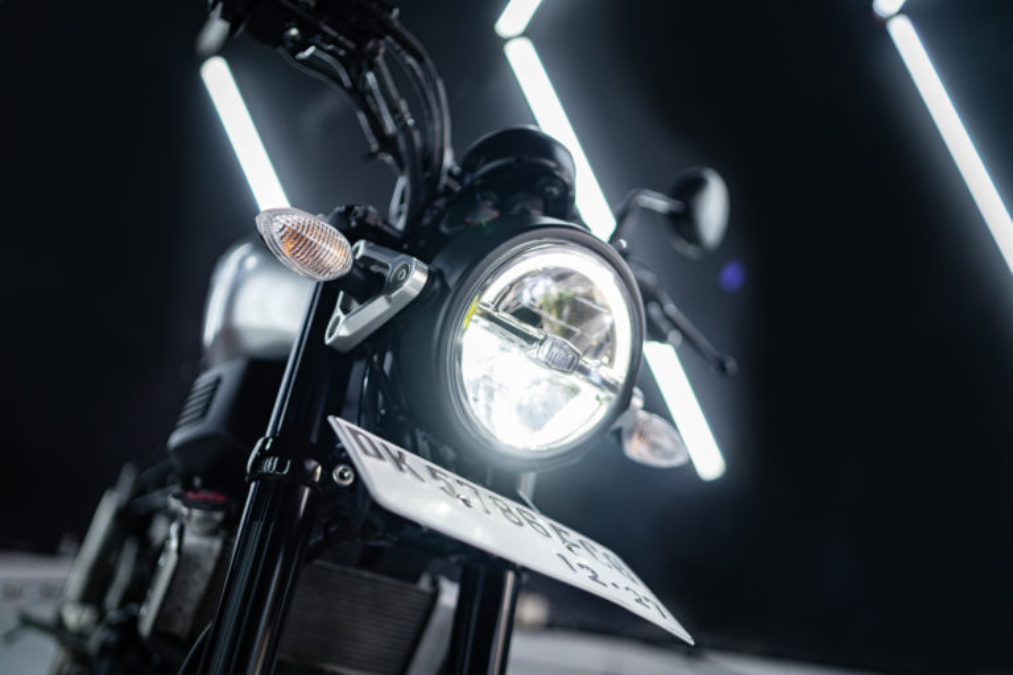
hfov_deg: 54.4
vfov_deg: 37.9
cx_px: 506
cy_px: 338
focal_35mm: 35
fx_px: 985
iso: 250
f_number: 1.4
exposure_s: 1/320
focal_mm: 35
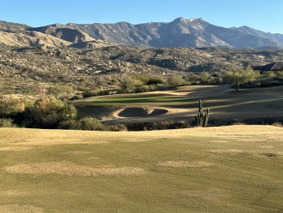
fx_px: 401
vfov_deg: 29.7
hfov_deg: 38.9
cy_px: 108
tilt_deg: -5.7
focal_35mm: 49
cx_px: 141
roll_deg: +2.2
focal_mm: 6.86
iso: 64
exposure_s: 1/1133
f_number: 1.78
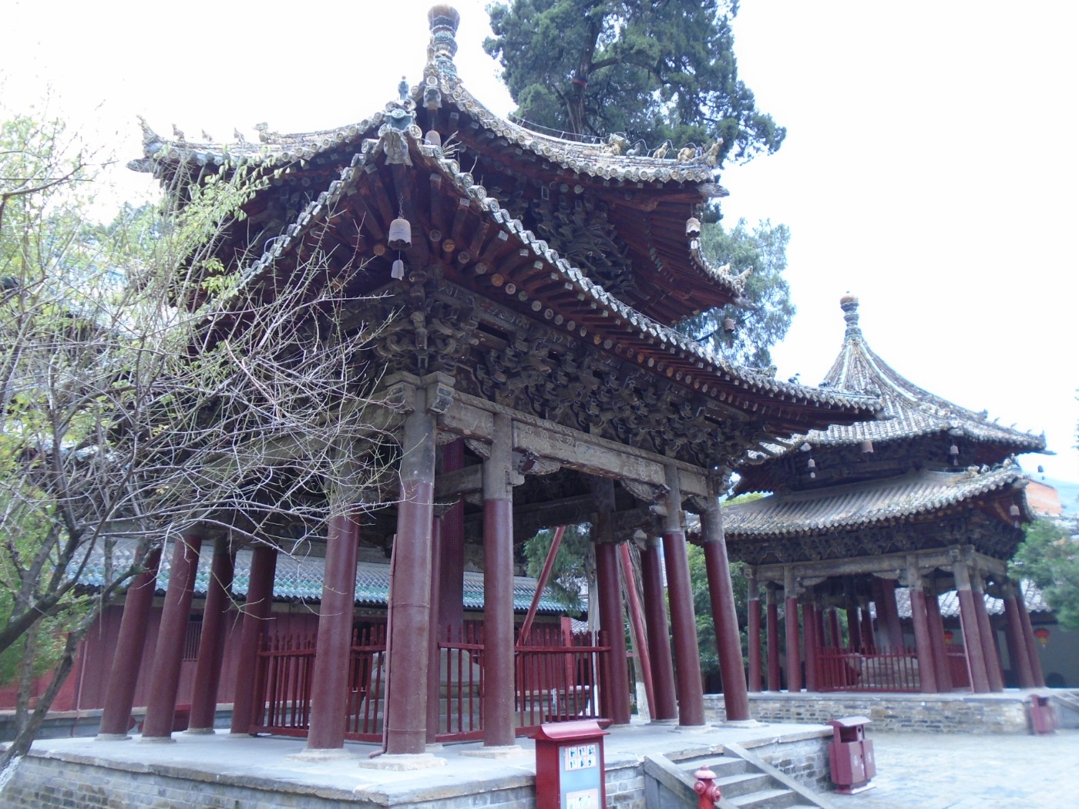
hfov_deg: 67.3
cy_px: 404
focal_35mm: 26
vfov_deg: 53.1
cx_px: 540
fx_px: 810
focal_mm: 4.6
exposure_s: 1/100
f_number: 3.2
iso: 100
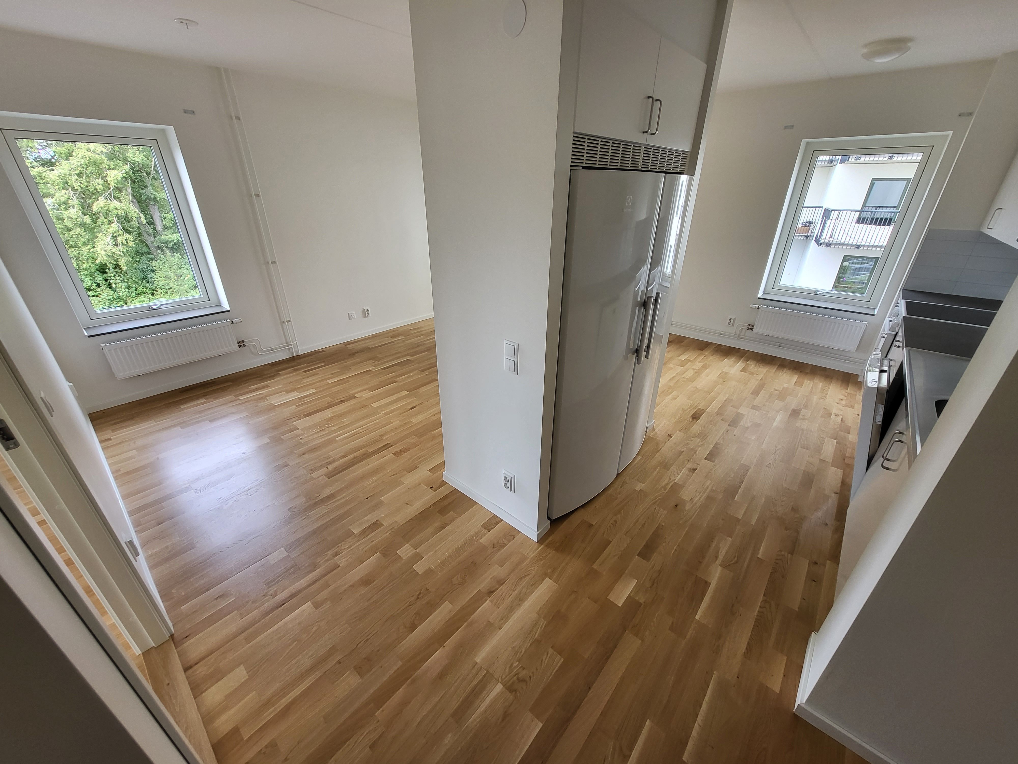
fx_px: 382
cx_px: 509
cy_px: 382
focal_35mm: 13
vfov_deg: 89.9
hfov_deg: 106.2
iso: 80
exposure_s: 1/50
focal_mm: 1.74
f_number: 2.2
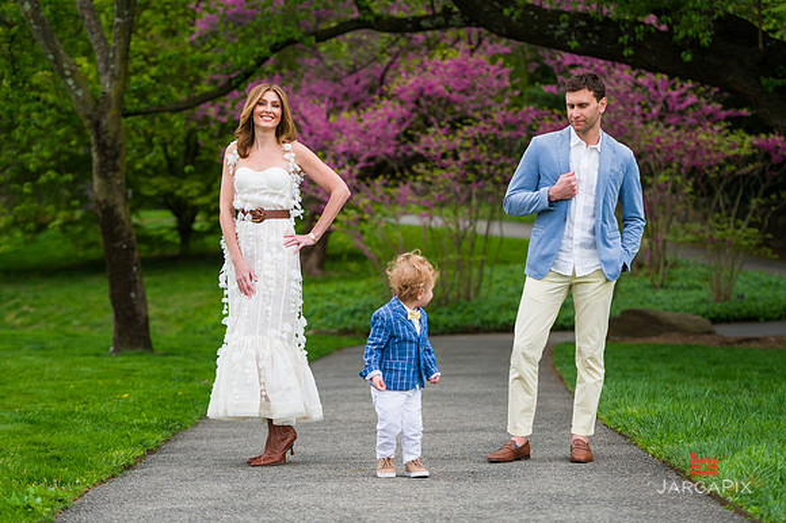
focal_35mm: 98
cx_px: 393
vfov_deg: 13.9
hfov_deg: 20.8
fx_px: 2138
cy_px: 262
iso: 200
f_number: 3.5
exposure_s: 1/800
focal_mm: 98
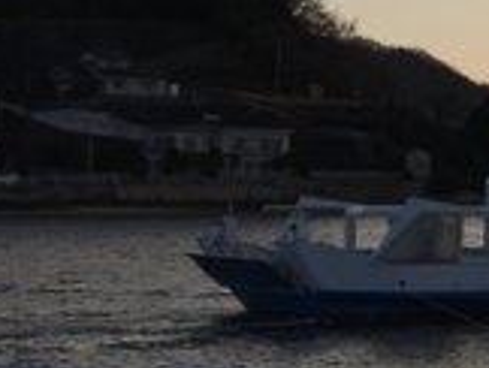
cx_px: 996
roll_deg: +0.8
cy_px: 75
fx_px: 2023
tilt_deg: +2.6
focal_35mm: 143
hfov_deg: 12.1
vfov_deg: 10.4
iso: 32
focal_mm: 4.15
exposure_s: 1/573
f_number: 2.2
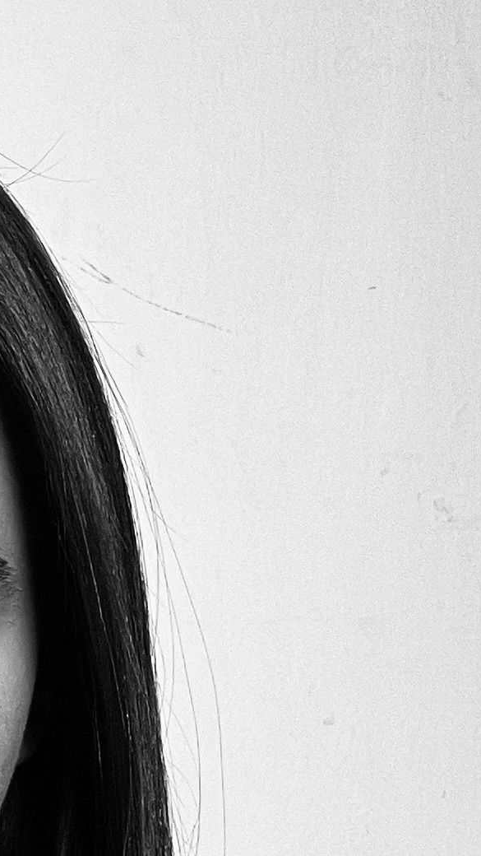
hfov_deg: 11.9
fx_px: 2199
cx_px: -241
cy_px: 849
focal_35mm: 97
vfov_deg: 21.3
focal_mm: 2.71
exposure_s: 1/50
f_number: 2.2
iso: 50
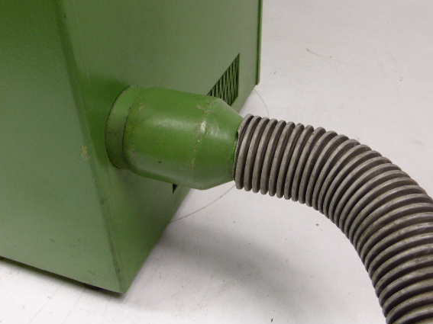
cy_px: 164
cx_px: 226
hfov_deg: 52.6
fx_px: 438
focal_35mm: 35
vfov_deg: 40.7
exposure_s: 1/60
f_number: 3.6
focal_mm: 5.4
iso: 250
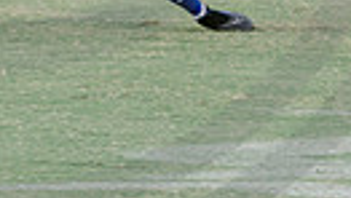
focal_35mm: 673
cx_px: -76
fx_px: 6270
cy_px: -161
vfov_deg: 1.8
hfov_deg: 3.2
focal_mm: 90
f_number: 4.5
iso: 640
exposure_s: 1/250
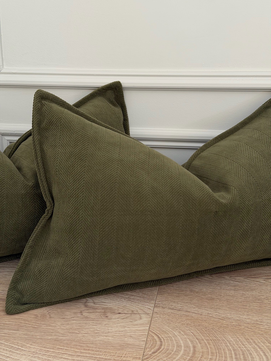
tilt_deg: -16.5
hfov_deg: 30.3
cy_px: 180
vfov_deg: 39.7
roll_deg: -0.3
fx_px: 501
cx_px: 136
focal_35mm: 48
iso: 100
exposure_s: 1/60
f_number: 1.78
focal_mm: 6.76
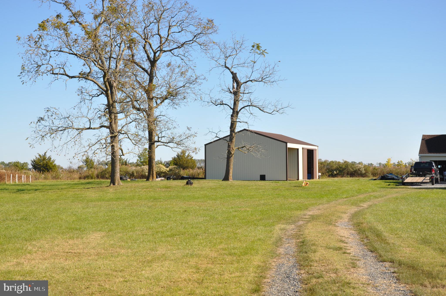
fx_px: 650
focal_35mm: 52
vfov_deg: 25.7
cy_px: 148
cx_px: 223
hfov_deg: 37.9
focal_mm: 35
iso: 200
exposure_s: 1/320
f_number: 9
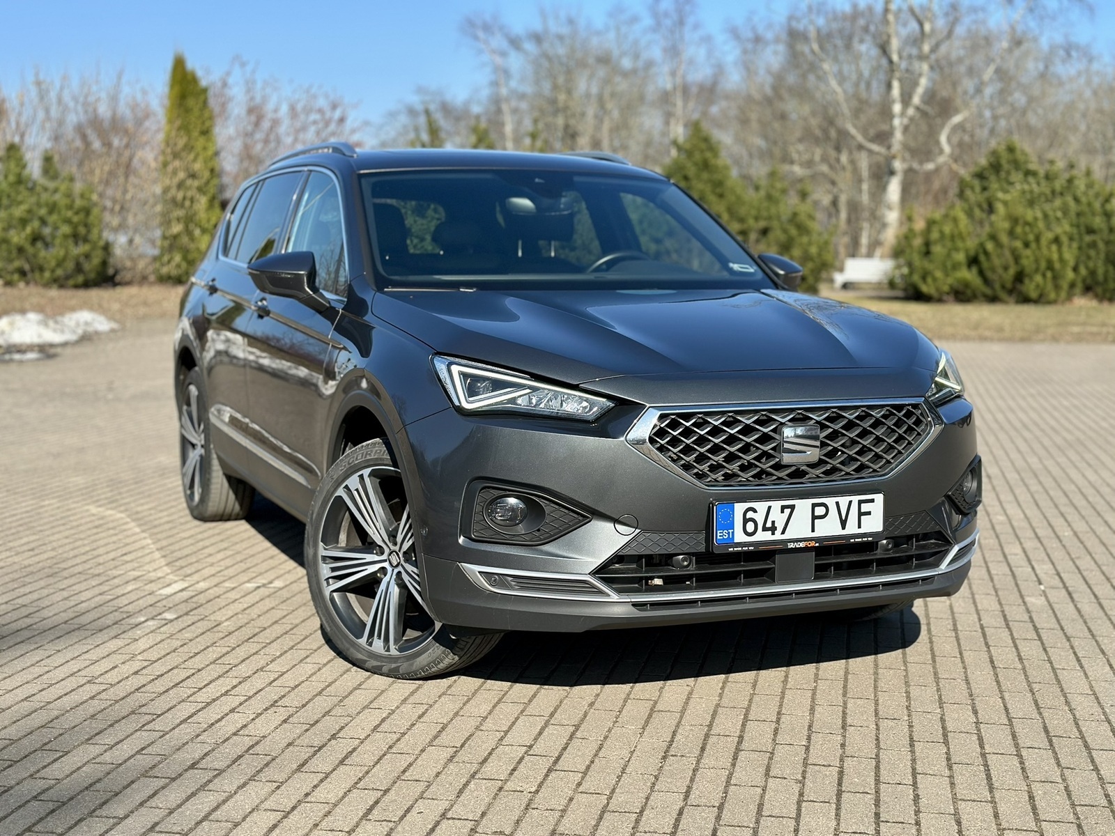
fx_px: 1546
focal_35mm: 48
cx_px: 558
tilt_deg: -5.9
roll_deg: +0.4
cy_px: 418
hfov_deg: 39.7
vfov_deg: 30.3
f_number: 1.78
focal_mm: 6.86
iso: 80
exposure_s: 1/2809
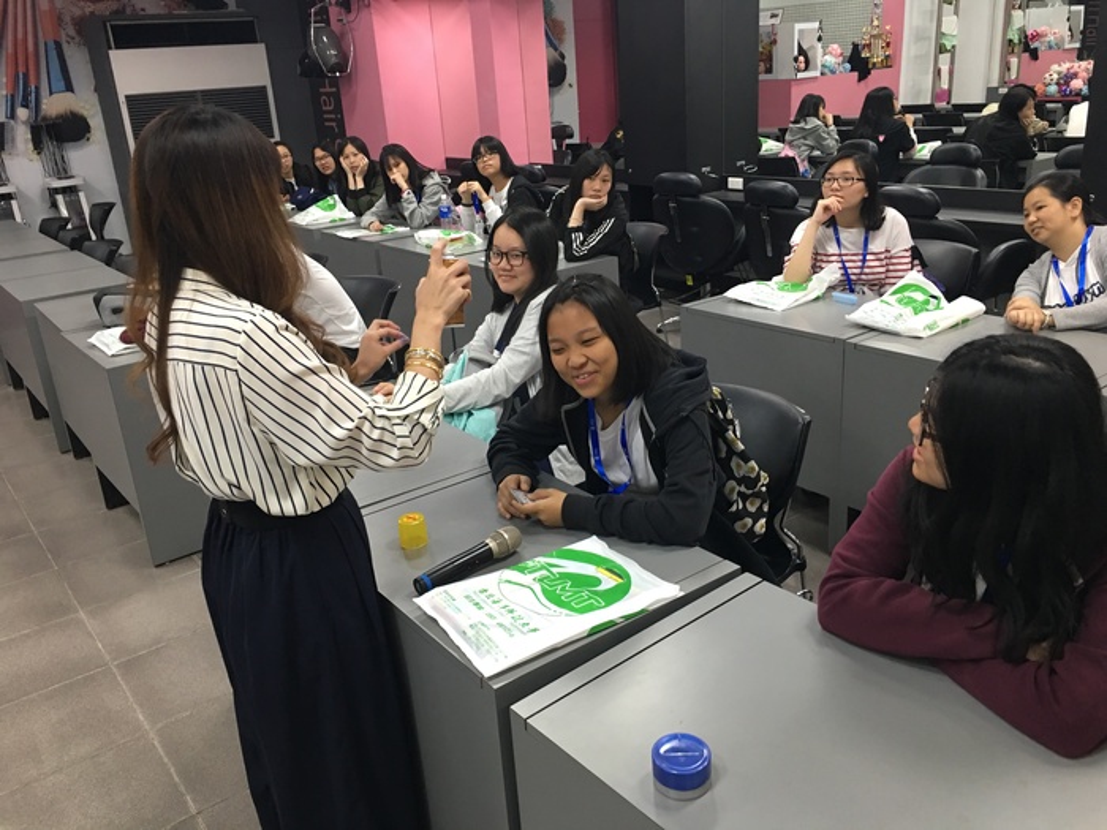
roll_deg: +3.9
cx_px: 554
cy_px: 415
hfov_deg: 61.7
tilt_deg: -19.4
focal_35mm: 29
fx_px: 927
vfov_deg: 48.2
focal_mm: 4.15
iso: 64
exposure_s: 1/15
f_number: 2.2
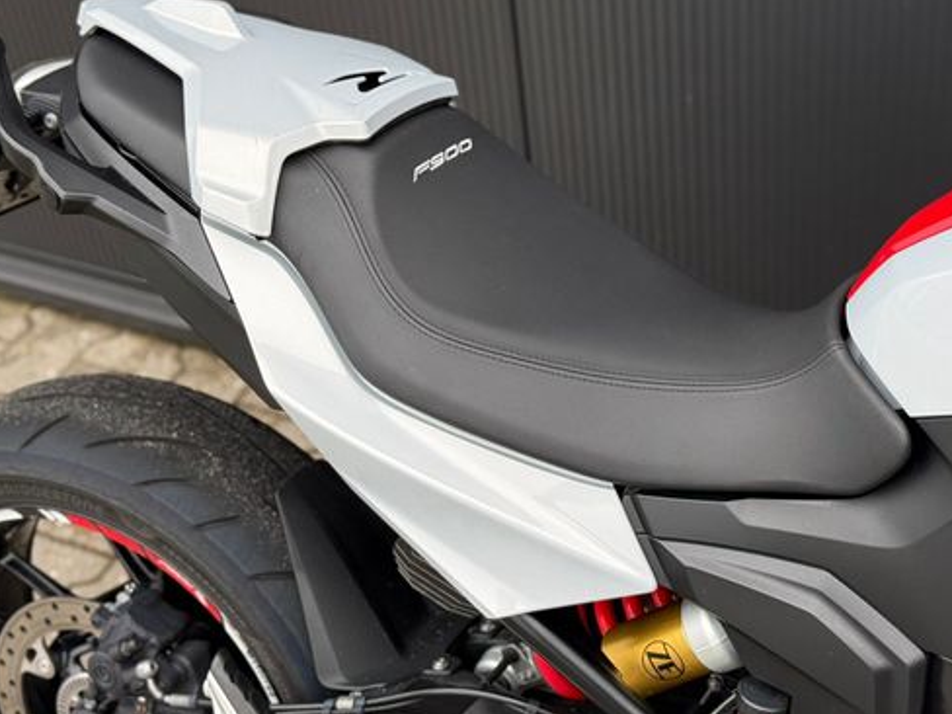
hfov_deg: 30.7
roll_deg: +5.9
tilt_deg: -37.1
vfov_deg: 23.3
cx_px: 552
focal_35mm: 63
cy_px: 293
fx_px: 1733
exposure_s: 1/846
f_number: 1.78
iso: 100
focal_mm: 6.76
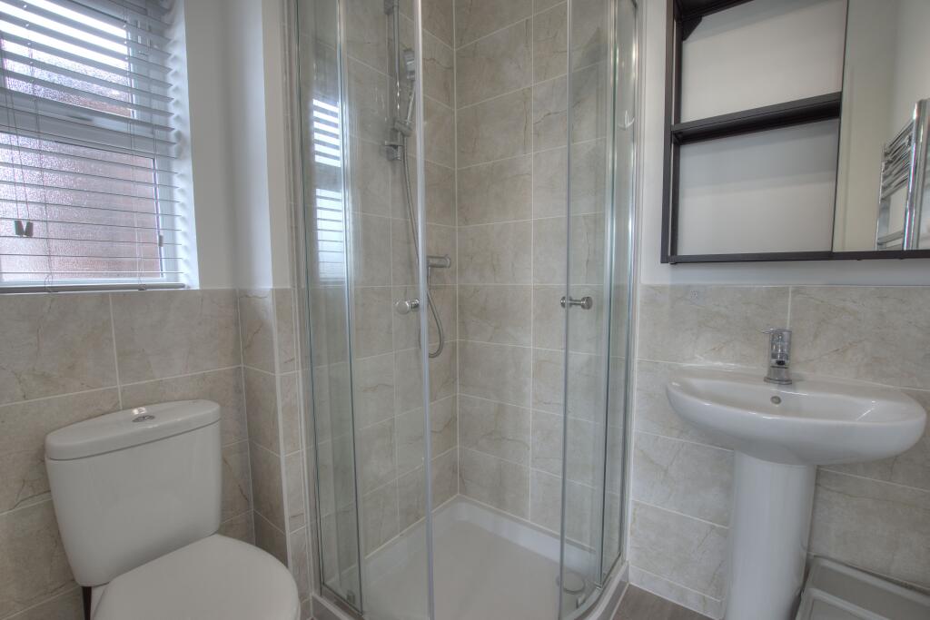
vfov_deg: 77.3
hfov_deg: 100.4
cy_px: 310
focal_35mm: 15
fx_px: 388
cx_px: 465
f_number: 8
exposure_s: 1/15
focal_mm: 10
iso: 400
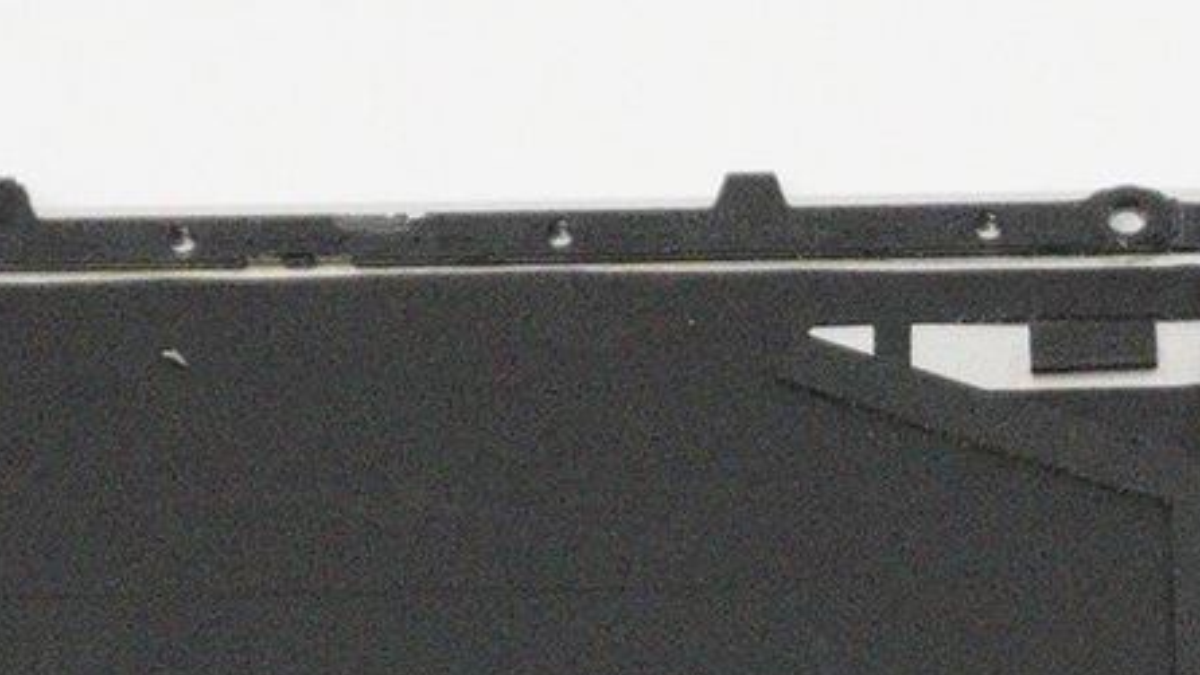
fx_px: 5601
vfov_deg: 6.4
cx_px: 1057
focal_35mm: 176
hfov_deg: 12.1
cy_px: 1823
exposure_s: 1/400
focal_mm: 20
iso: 8000
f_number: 5.6
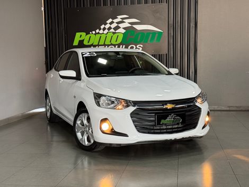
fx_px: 346
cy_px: 94
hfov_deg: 39.6
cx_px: 124
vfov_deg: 30.3
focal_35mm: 48
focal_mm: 6.76
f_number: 1.78
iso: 80
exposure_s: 1/60
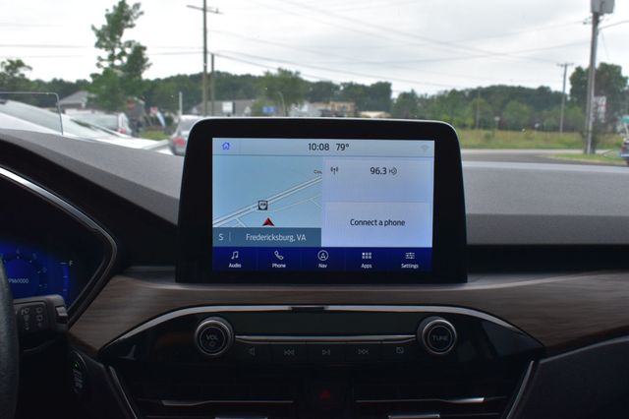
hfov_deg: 53.2
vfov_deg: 36.8
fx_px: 629
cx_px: 314
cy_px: 210
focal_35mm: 36
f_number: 10
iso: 400
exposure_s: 1/200
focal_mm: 24
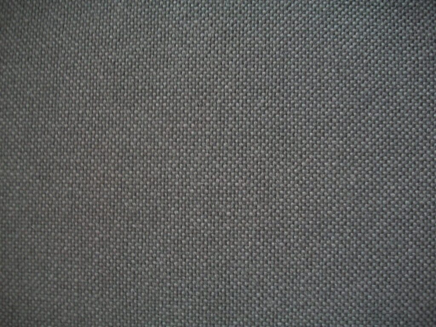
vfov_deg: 44.2
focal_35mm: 32
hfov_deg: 56.8
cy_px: 164
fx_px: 403
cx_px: 218
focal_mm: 5.7
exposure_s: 1/8
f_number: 2.9
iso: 220
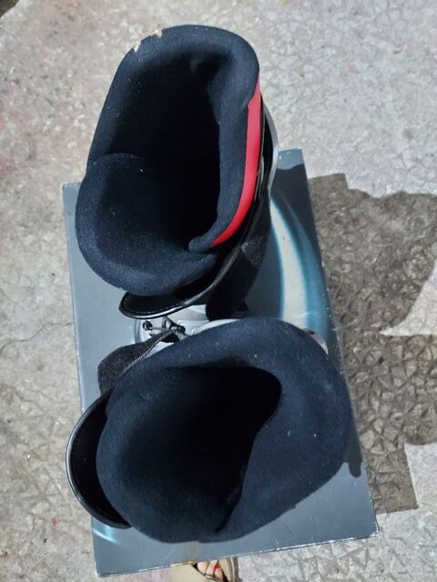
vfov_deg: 71.6
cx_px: 218
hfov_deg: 56.8
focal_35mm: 24
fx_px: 404
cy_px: 291
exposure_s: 1/14
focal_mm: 4.6
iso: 1600
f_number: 1.8
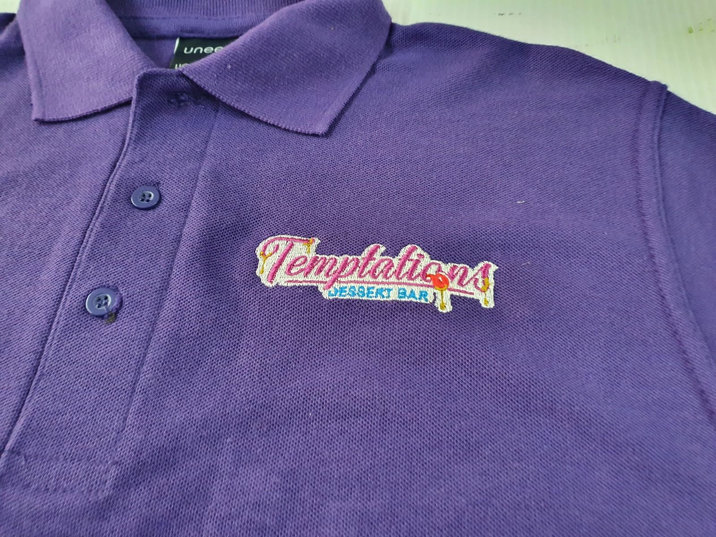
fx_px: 538
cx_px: 358
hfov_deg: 67.3
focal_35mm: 26
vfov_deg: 53.1
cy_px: 268
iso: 250
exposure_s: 1/50
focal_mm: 4.32
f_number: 1.5
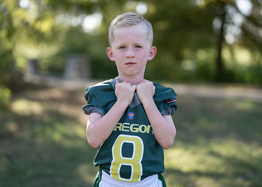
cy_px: 96
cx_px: 134
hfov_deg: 32.9
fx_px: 443
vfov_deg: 23.8
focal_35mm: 60
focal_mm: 50
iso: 100
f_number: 1.2
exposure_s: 1/1250
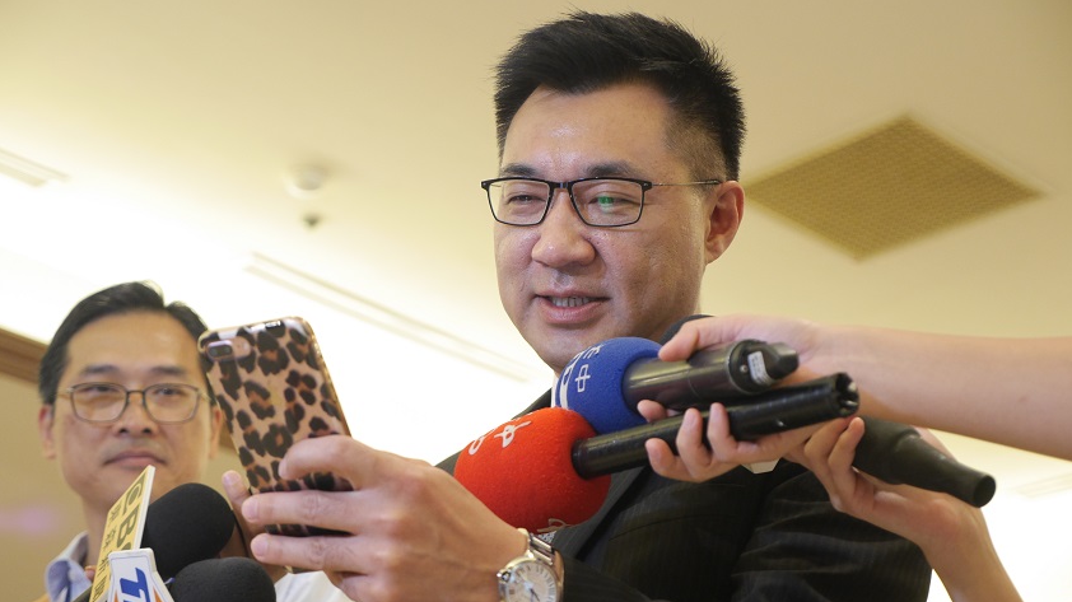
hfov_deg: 27.5
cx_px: 539
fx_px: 2188
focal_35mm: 77
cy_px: 339
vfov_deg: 15.7
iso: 1000
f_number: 2.8
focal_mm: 35
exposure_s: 1/80
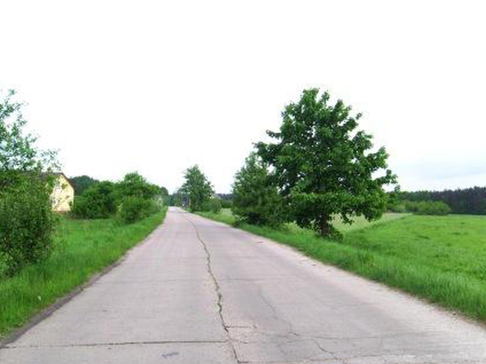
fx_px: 519
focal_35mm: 37
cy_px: 184
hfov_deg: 50.1
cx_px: 241
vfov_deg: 38.7
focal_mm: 5.8
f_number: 7.1
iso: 80
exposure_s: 1/250
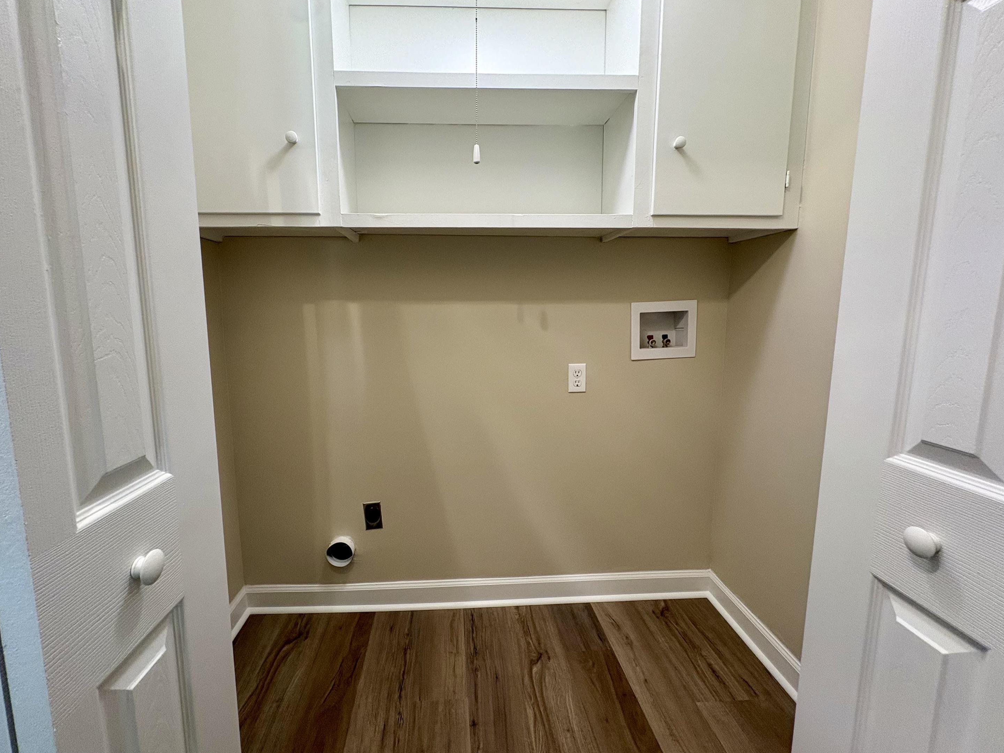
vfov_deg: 81.7
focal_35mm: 15
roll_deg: +0.5
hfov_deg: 98.0
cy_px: 365
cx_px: 470
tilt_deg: -7.2
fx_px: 435
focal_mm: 2.22
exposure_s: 1/60
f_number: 2.2
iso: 250
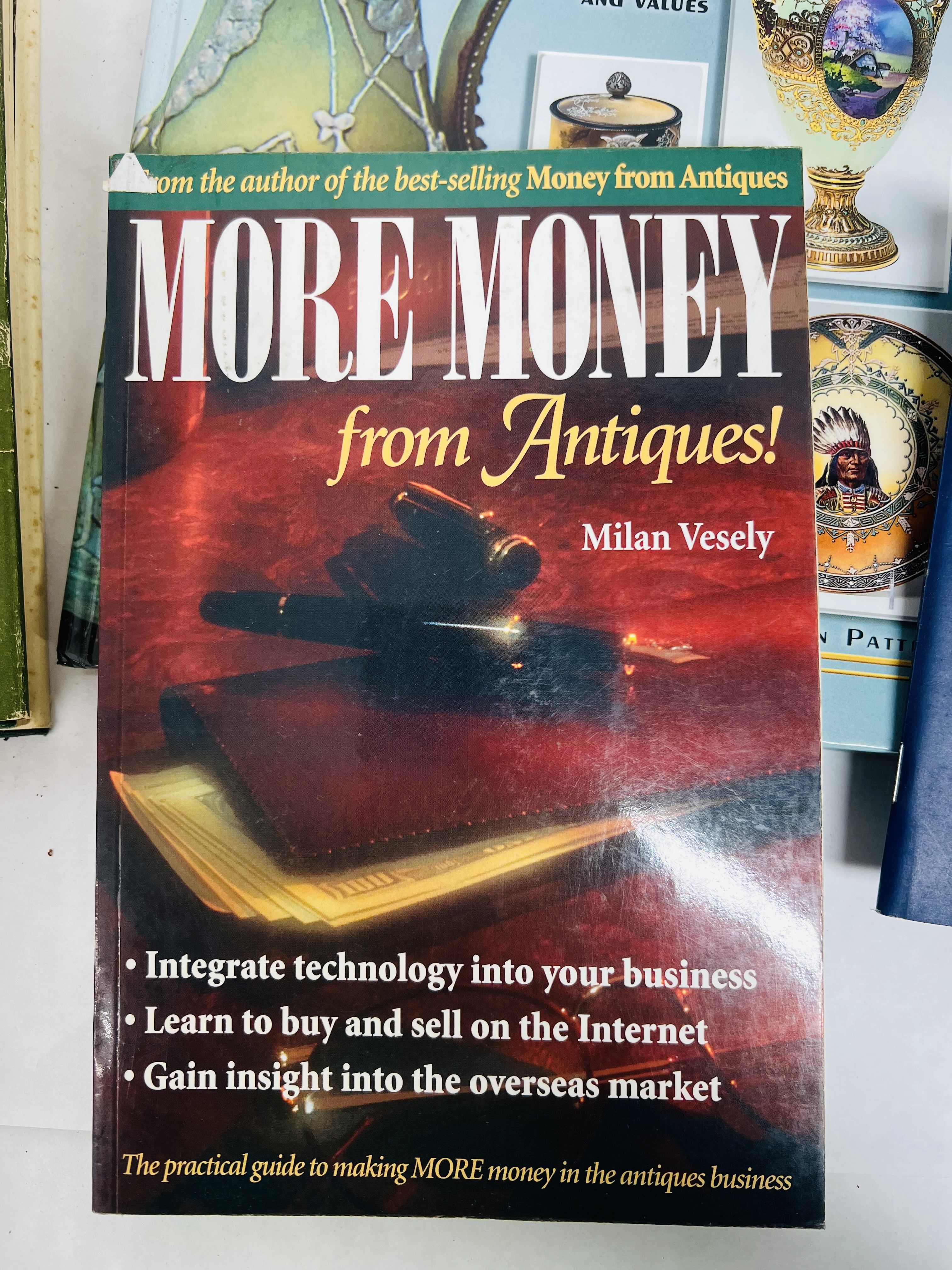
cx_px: 476
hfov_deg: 53.1
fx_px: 953
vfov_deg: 67.3
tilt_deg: -84.4
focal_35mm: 26
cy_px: 635
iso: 64
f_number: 1.5
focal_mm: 5.7
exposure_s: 1/120
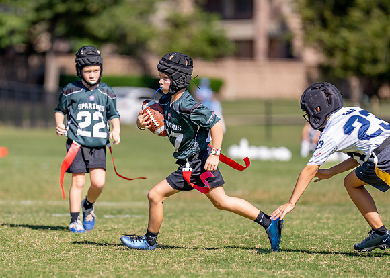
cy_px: 165
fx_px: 3828
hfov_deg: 5.8
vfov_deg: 4.2
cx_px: 146
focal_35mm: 346
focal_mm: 200
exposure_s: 1/5000
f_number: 2.8
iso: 250
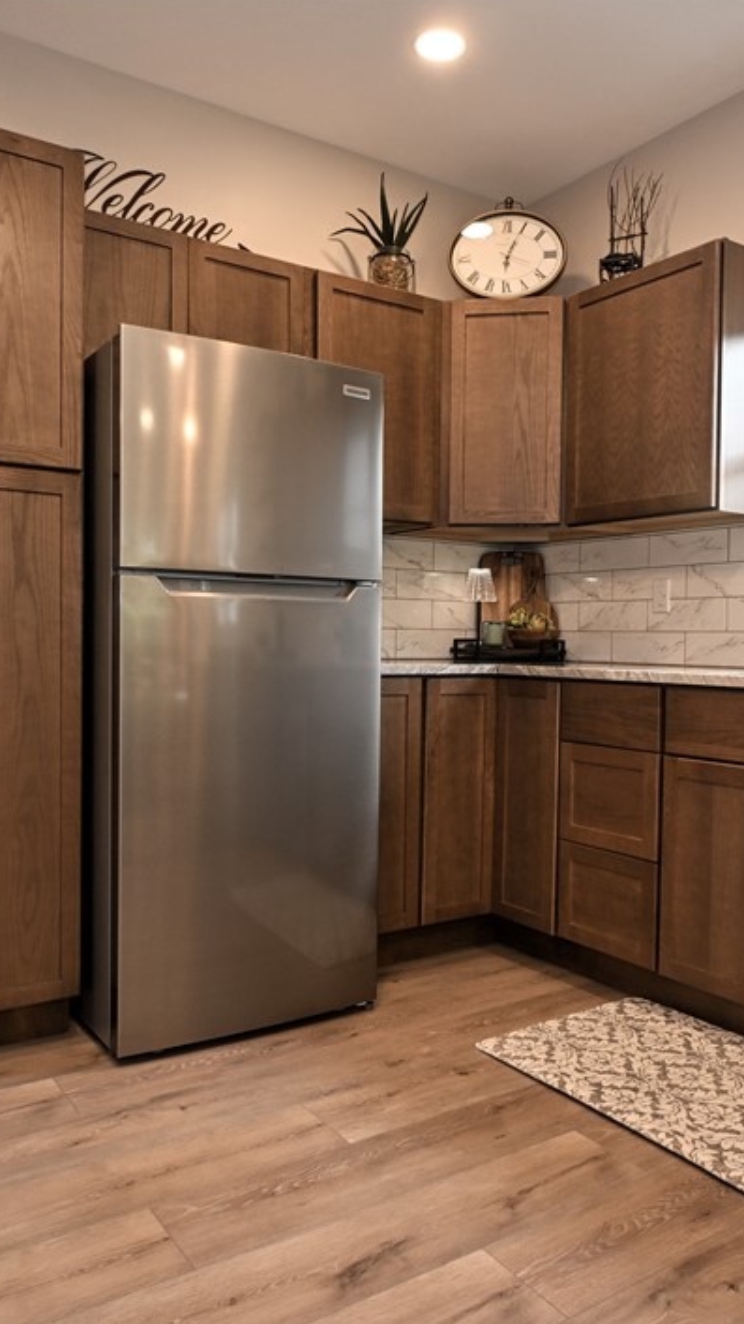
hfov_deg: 40.1
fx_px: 1017
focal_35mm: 29
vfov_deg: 66.1
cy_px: 673
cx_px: 422
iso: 250
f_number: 4
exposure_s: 1/60
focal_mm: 12
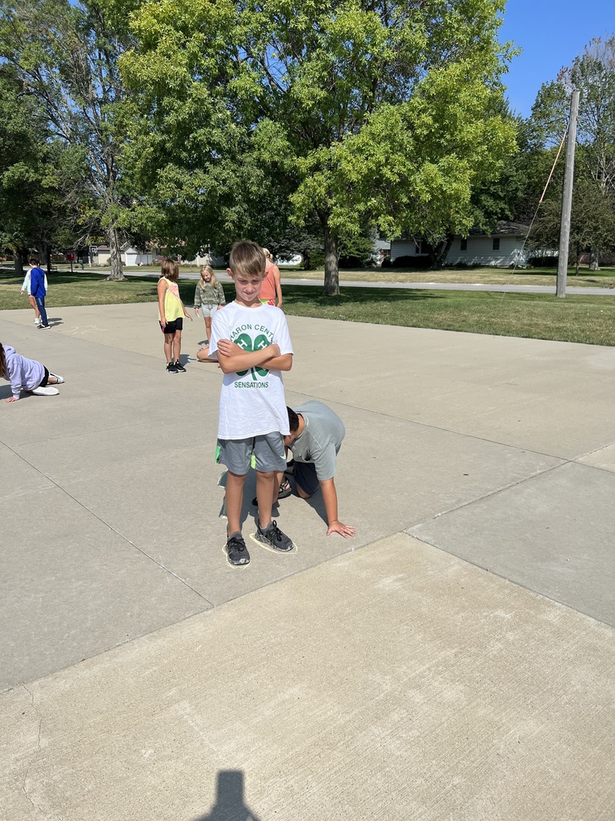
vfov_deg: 67.3
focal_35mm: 26
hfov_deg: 53.1
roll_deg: +0.6
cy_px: 410
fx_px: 616
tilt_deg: -13.8
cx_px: 308
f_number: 1.5
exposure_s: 1/8000
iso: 50
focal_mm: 5.7
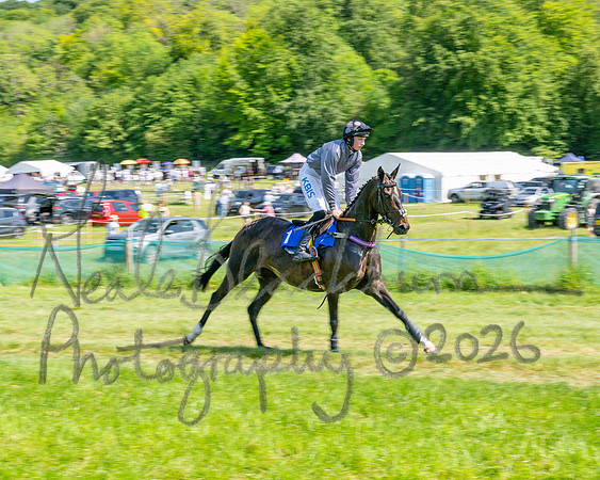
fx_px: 1399
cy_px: 240
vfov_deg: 19.4
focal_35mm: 79
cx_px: 255
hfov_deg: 24.2
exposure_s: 1/160
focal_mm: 70
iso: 200
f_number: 18
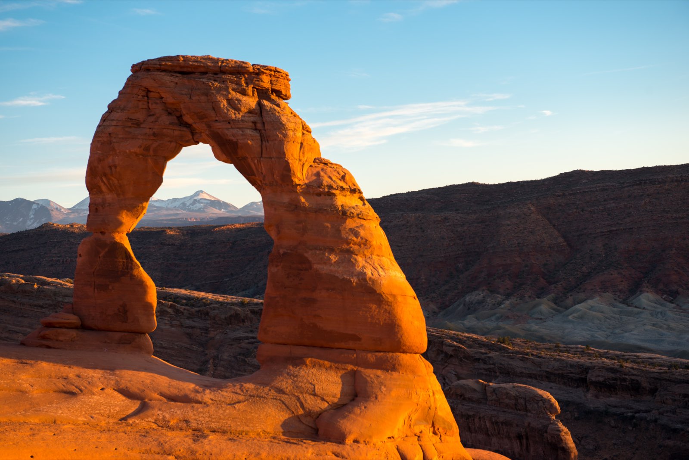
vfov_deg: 21.9
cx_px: 344
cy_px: 230
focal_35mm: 62
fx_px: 1187
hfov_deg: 32.4
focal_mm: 62
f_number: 4.5
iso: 100
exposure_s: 1/80
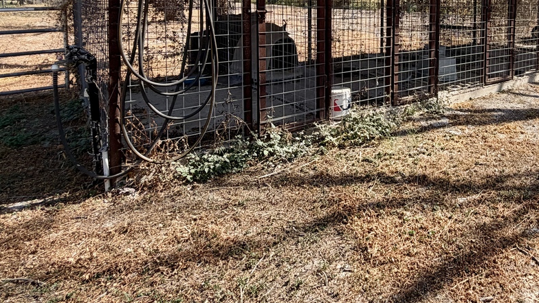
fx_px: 400
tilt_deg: -3.8
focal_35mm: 28
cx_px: 417
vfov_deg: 38.3
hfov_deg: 63.1
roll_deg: -0.8
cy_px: 23
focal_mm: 2.22
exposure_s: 1/770
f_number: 2.2
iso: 32
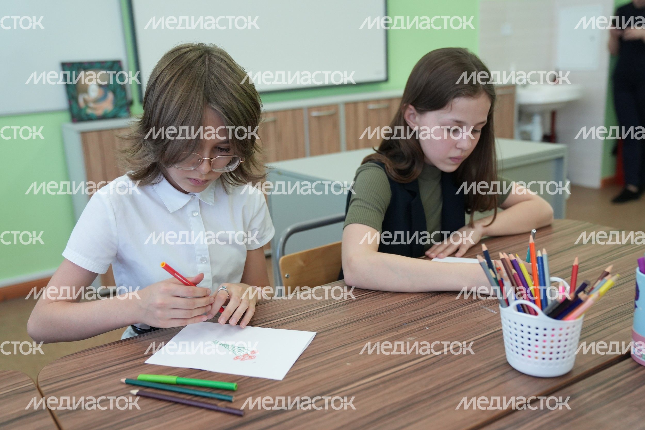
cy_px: 215
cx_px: 322
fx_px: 663
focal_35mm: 37
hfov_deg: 51.9
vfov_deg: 35.9
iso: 2000
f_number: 3.2
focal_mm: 37
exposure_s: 1/250
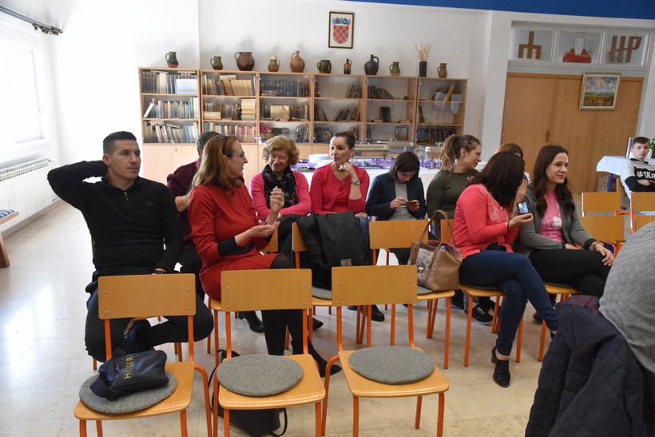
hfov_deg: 61.9
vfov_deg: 43.6
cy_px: 218
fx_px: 546
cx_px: 328
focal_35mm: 30
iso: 3200
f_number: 6.3
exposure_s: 1/125
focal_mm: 30
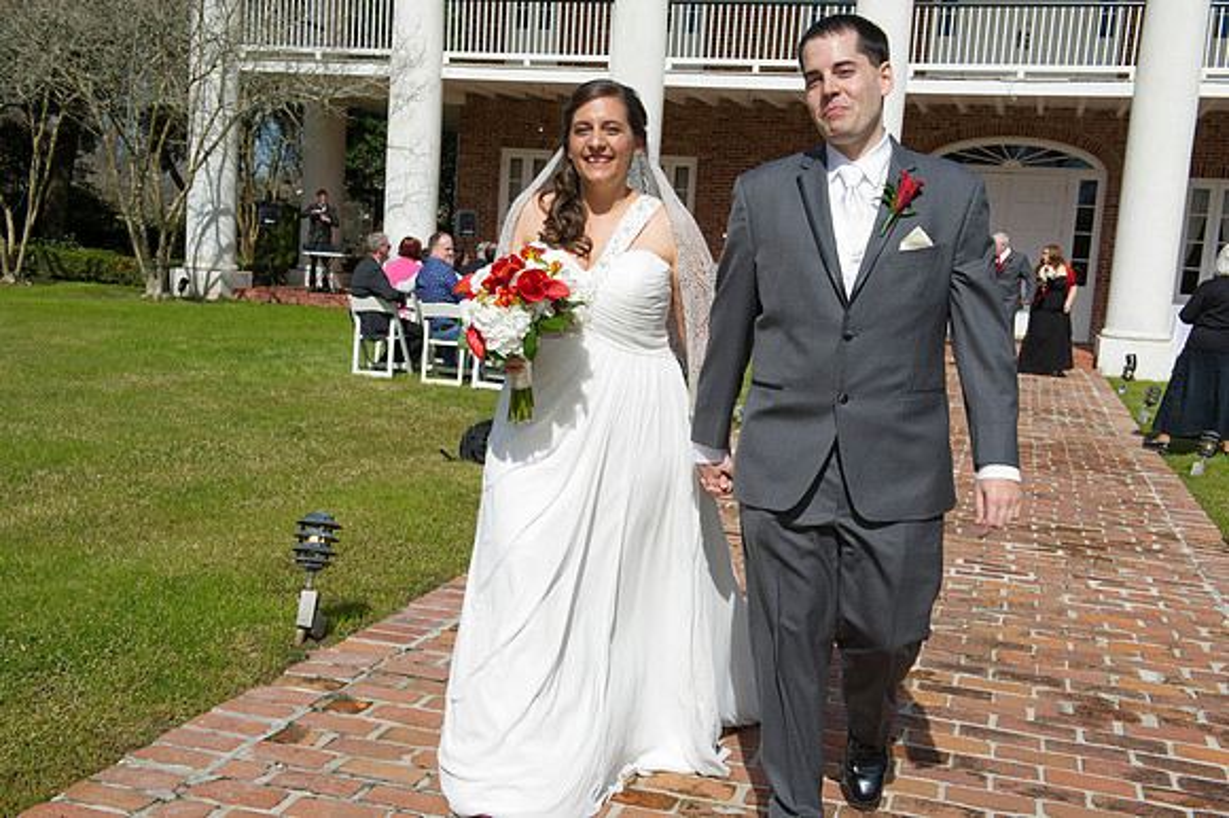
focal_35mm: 40
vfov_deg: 33.4
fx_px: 1365
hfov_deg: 48.5
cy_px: 409
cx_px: 614
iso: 100
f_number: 11
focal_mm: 40
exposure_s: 1/250
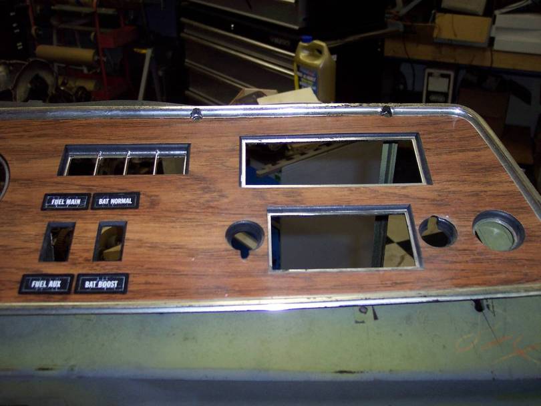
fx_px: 594
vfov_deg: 37.7
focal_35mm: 38
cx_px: 270
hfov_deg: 49.0
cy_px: 203
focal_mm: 8
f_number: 2.8
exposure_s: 1/30
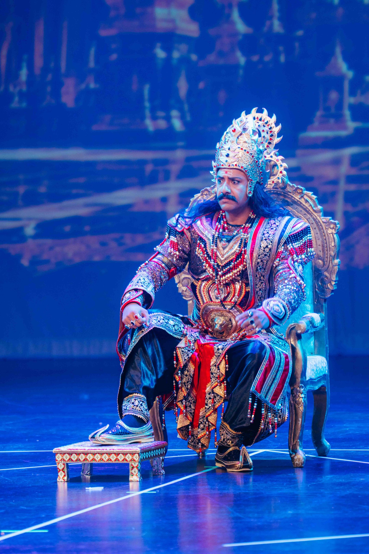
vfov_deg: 6.9
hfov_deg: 4.6
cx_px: 184
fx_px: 4612
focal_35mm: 300
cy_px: 277
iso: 500
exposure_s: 1/125
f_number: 2.8
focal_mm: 200
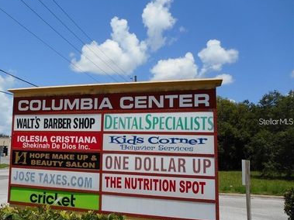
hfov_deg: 54.4
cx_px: 101
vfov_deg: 42.9
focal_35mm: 33
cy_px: 121
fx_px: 280
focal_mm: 4.5
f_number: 3.7
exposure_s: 1/1000
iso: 80
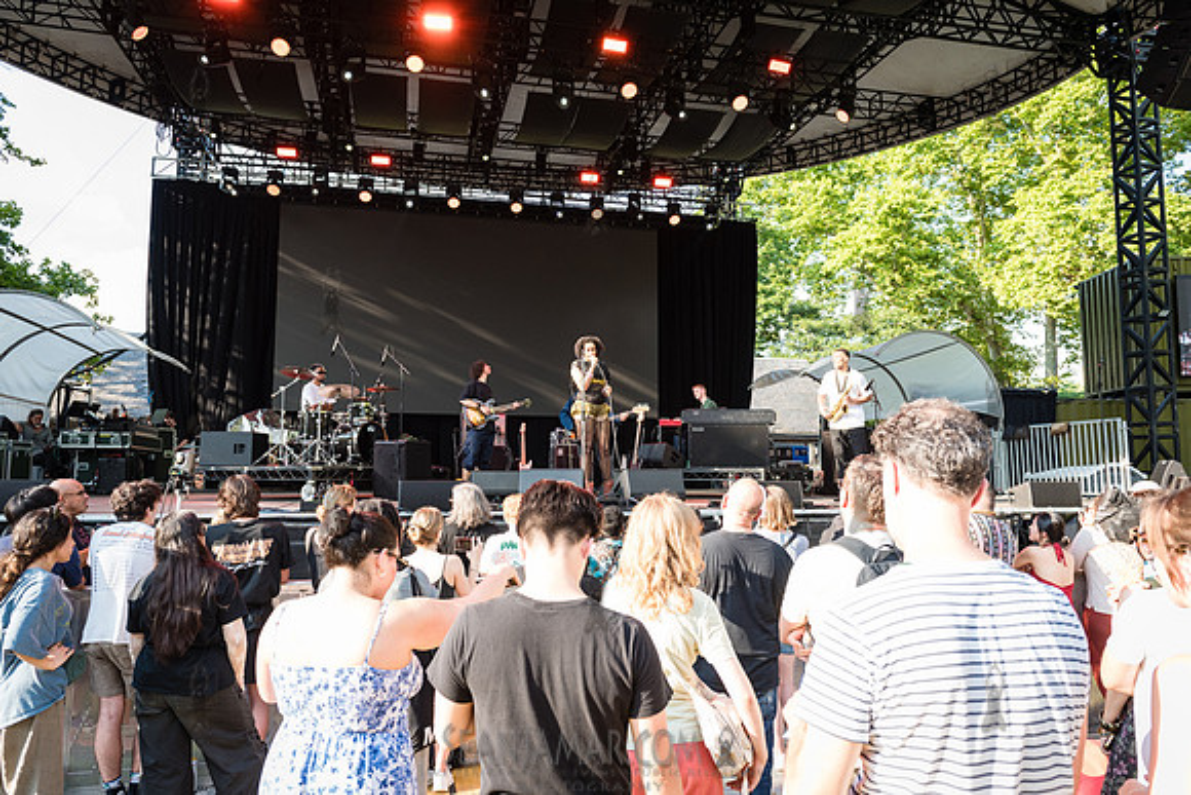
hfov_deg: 72.8
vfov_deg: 52.4
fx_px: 808
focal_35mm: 24
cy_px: 398
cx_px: 596
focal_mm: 24
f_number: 4.5
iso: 800
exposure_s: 1/500
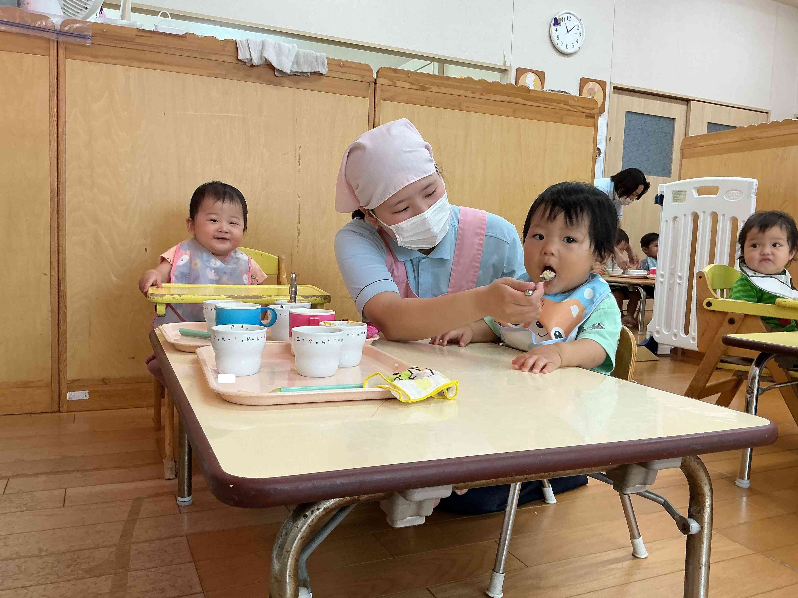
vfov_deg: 48.2
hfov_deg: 61.7
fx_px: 669
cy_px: 299
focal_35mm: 29
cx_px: 399
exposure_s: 1/60
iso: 64
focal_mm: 3
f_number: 1.8
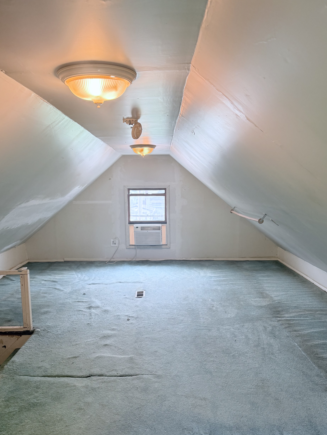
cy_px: 253
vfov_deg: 63.1
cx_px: 156
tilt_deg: -11.4
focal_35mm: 28
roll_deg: -0.3
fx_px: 353
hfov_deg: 49.7
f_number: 1.78
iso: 200
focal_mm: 6.76
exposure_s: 1/159
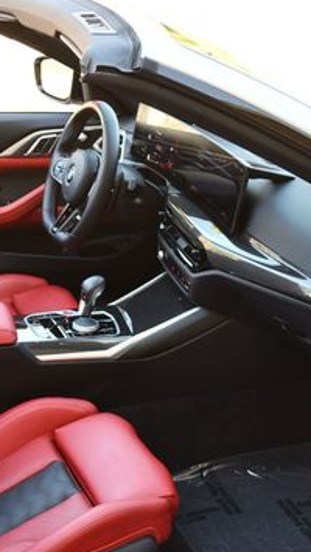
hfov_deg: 17.6
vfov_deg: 30.9
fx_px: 996
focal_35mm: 68
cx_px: 56
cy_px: 322
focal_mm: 18
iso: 450
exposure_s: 1/250
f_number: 3.5
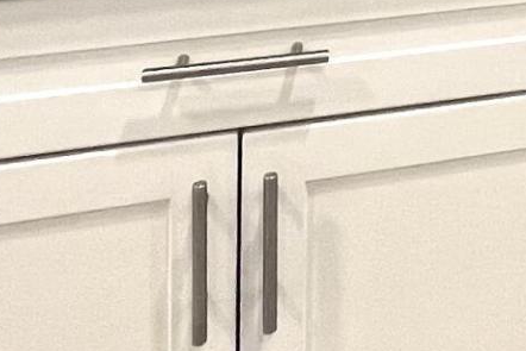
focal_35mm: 88
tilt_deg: -4.8
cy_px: -445
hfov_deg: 18.2
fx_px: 1286
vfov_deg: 12.7
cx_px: 953
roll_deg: -2.6
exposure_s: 1/60
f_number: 1.8
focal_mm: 1.57
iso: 160
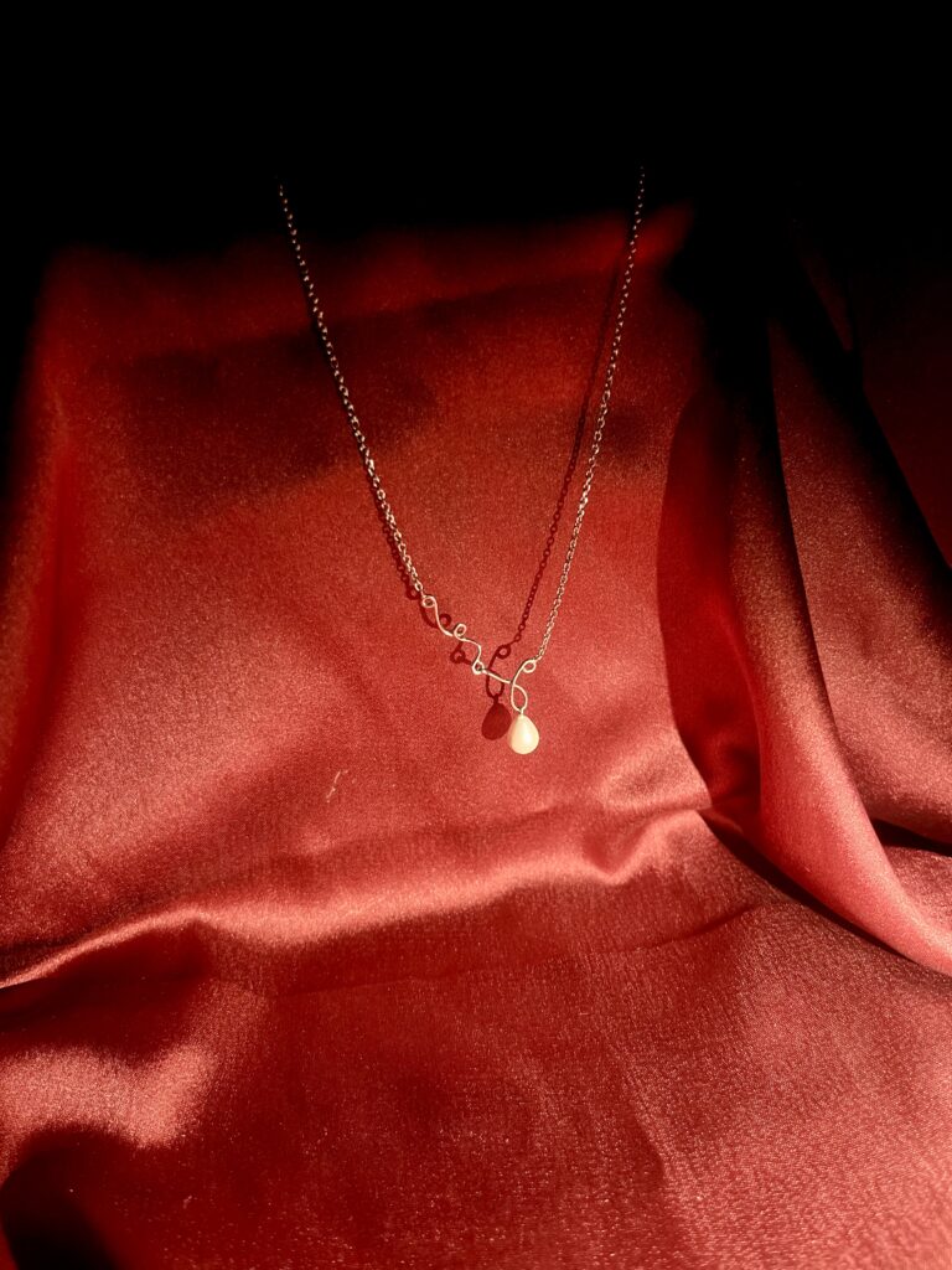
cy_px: 635
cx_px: 476
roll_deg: +3.7
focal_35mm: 26
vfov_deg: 67.3
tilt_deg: -23.8
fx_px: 953
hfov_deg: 53.1
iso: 640
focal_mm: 5.1
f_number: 1.6
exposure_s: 1/35
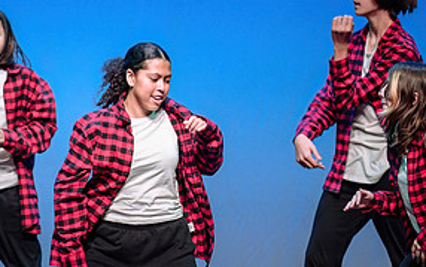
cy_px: 172
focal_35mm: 424
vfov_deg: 3.1
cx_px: 94
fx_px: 4925
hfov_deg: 5.0
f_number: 2.8
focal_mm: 200
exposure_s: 1/400
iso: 1250
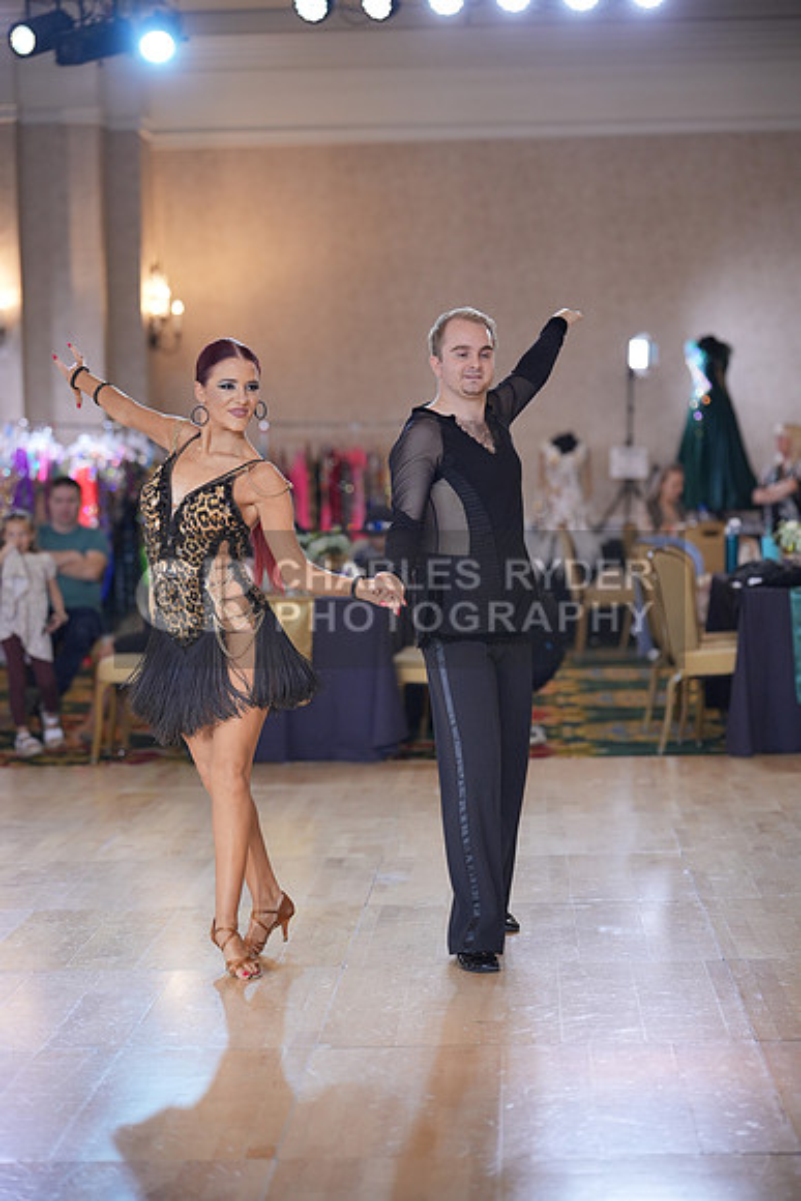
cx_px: 400
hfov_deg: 17.1
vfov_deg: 25.4
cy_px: 600
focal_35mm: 80
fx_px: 2668
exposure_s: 1/500
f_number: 2
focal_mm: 80
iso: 1000
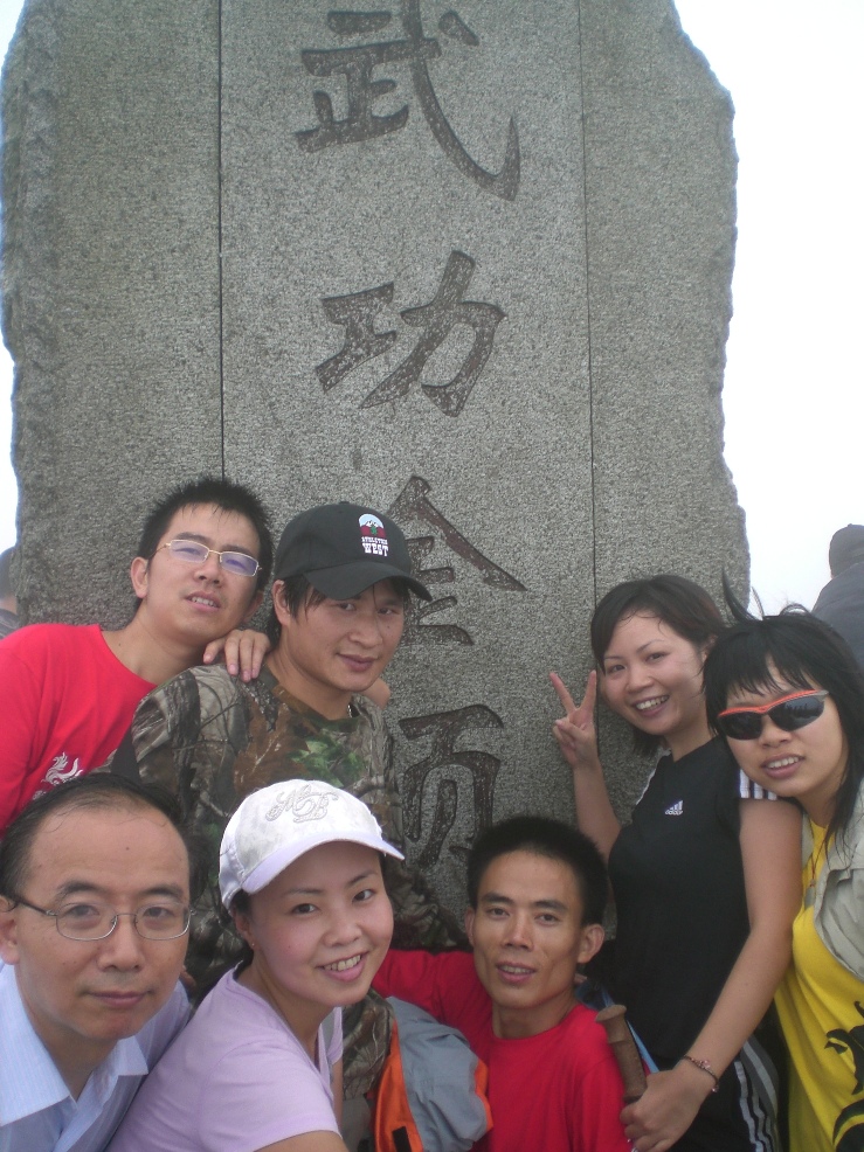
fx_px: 1265
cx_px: 432
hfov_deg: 37.7
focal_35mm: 38
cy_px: 576
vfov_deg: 49.0
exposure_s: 1/250
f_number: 3.1
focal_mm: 6.3
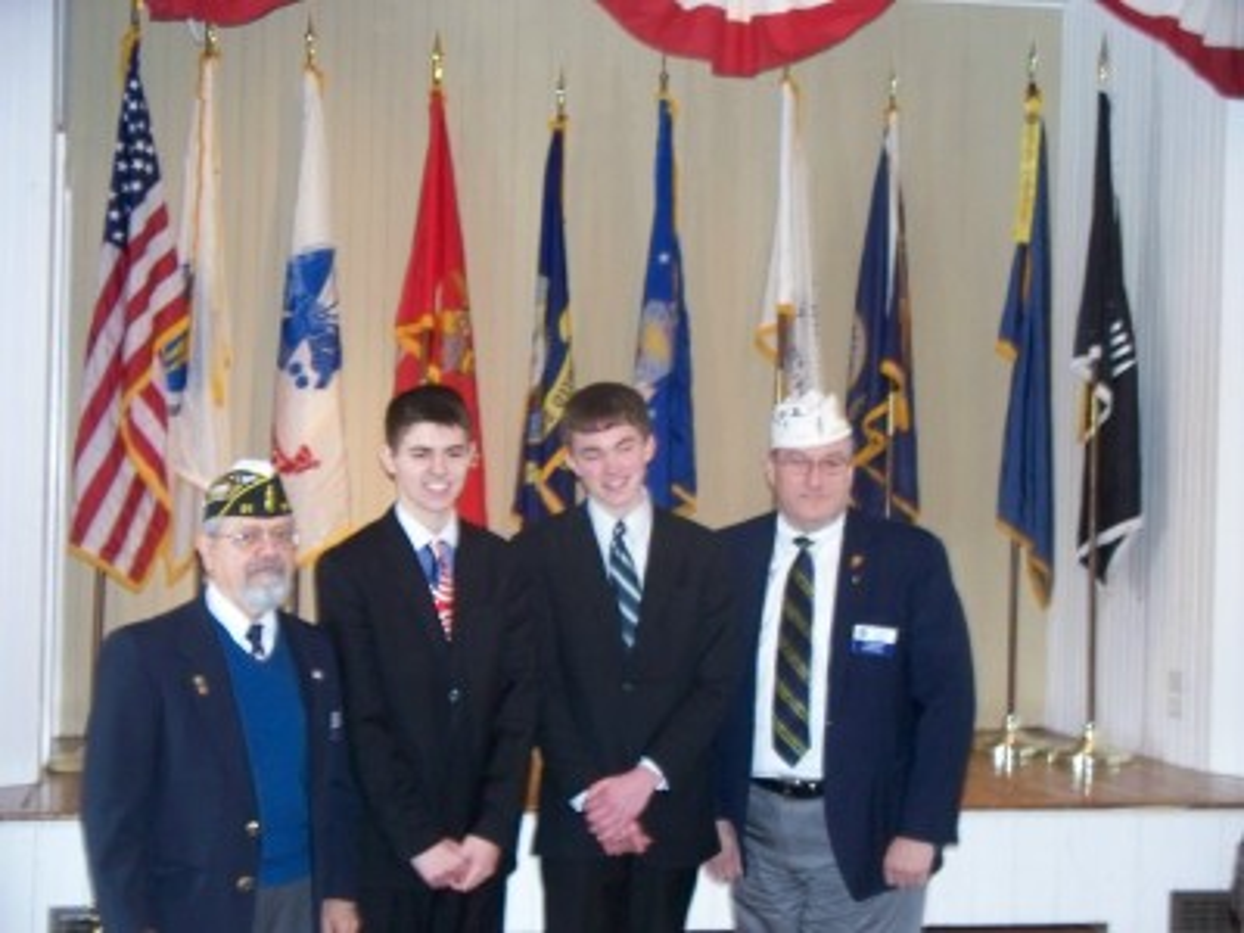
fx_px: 2192
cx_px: 622
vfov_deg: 24.0
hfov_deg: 31.7
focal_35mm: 61
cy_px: 466
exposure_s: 1/40
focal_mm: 12.89
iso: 400
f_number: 3.1
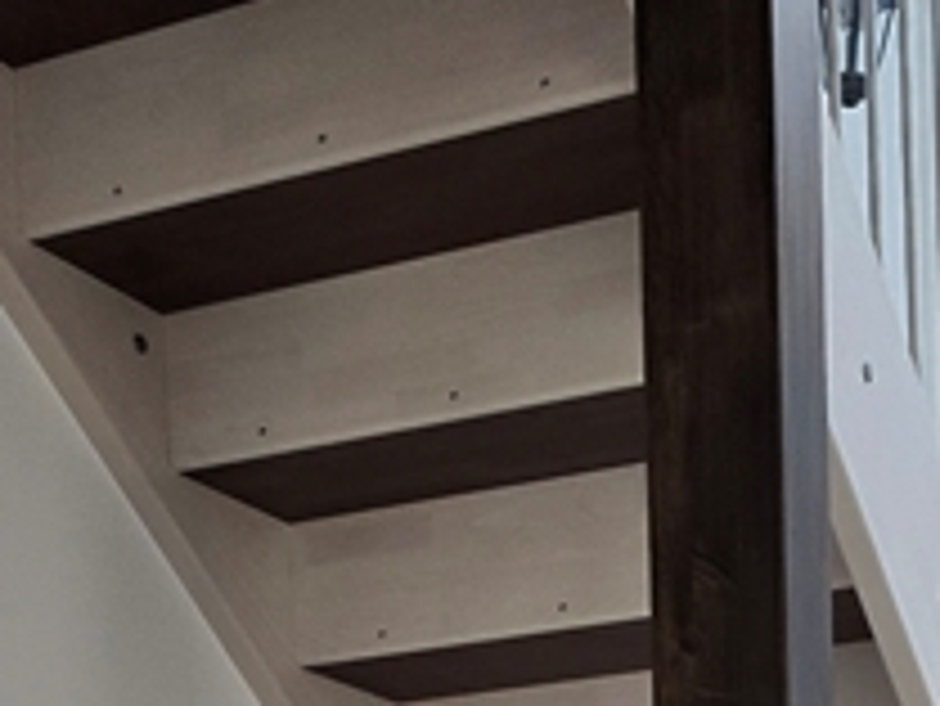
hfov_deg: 22.1
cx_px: 693
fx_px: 2391
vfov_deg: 14.4
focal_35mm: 88
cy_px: 1336
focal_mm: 6.3
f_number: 1.7
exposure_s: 1/120
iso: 250
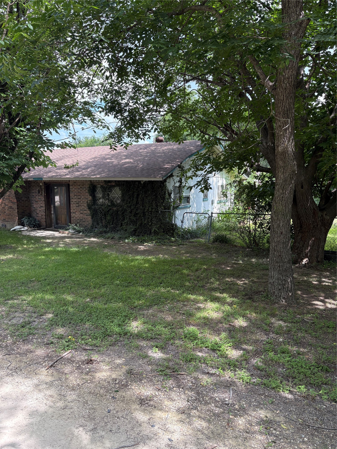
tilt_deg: -5.0
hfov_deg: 53.1
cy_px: 224
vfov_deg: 67.3
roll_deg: +0.6
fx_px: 337
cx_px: 168
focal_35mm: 26
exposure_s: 1/531
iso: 64
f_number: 1.6
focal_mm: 5.96
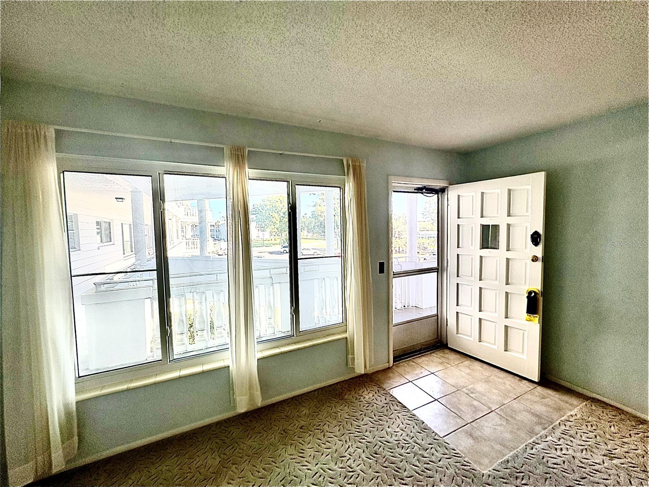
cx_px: 324
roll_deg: +2.0
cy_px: 244
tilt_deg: -3.2
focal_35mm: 14
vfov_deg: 85.7
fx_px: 262
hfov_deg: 102.1
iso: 64
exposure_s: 1/191
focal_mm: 2.22
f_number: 2.2
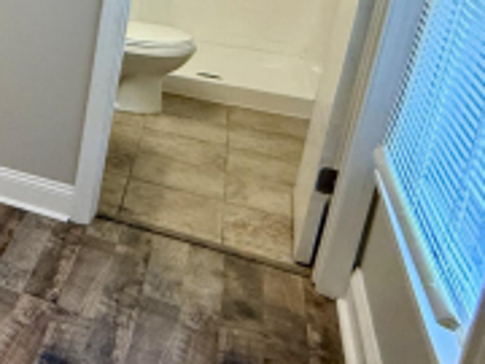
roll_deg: +1.0
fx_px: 729
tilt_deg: -13.5
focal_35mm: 52
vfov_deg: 26.4
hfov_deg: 22.0
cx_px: -392
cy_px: -11
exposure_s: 1/60
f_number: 2.2
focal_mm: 2.22
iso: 320
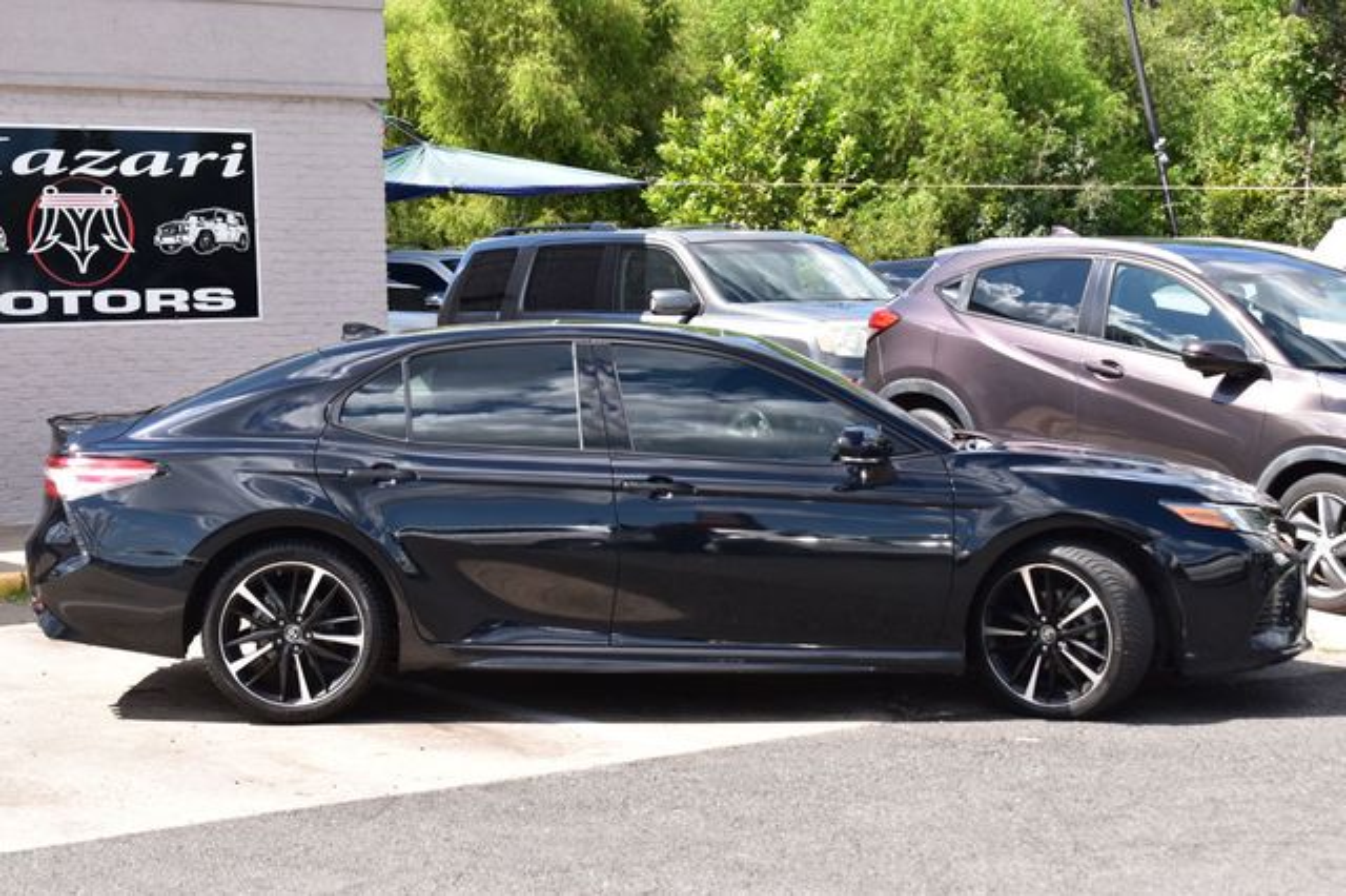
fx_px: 2690
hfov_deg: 28.1
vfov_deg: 18.9
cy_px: 448
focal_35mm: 72
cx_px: 673
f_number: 10
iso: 400
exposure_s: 1/320
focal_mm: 48
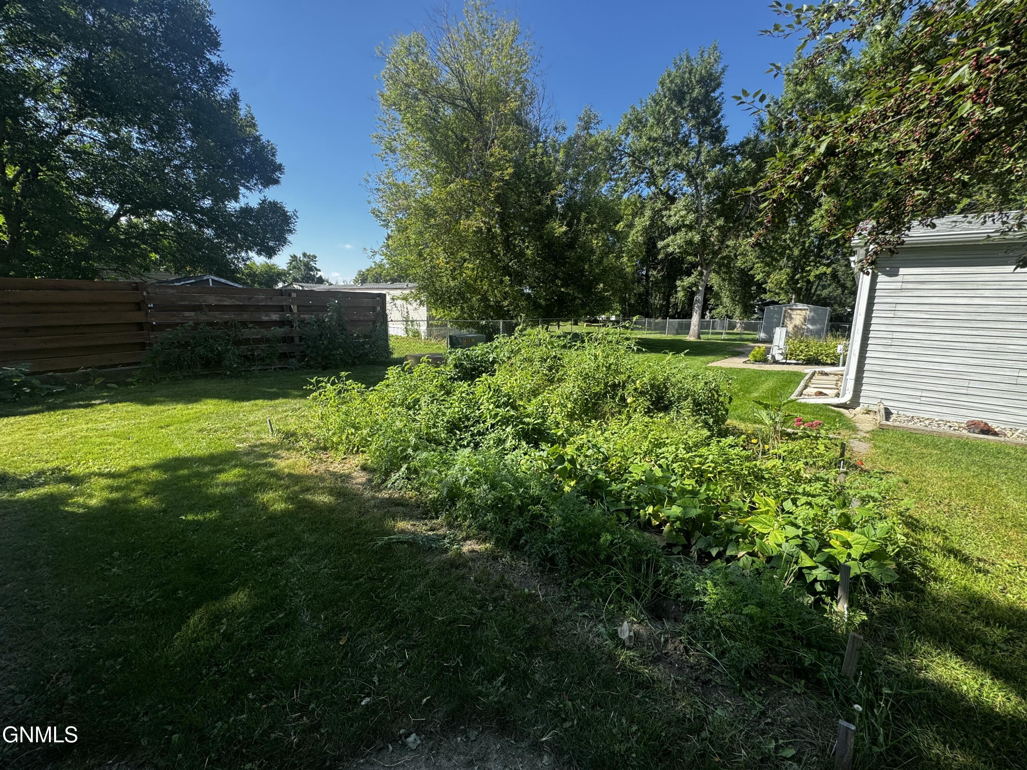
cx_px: 514
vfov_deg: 85.7
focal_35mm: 14
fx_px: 415
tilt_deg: -11.3
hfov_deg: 102.1
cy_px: 385
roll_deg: -1.6
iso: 40
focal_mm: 2.22
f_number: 2.2
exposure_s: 1/512
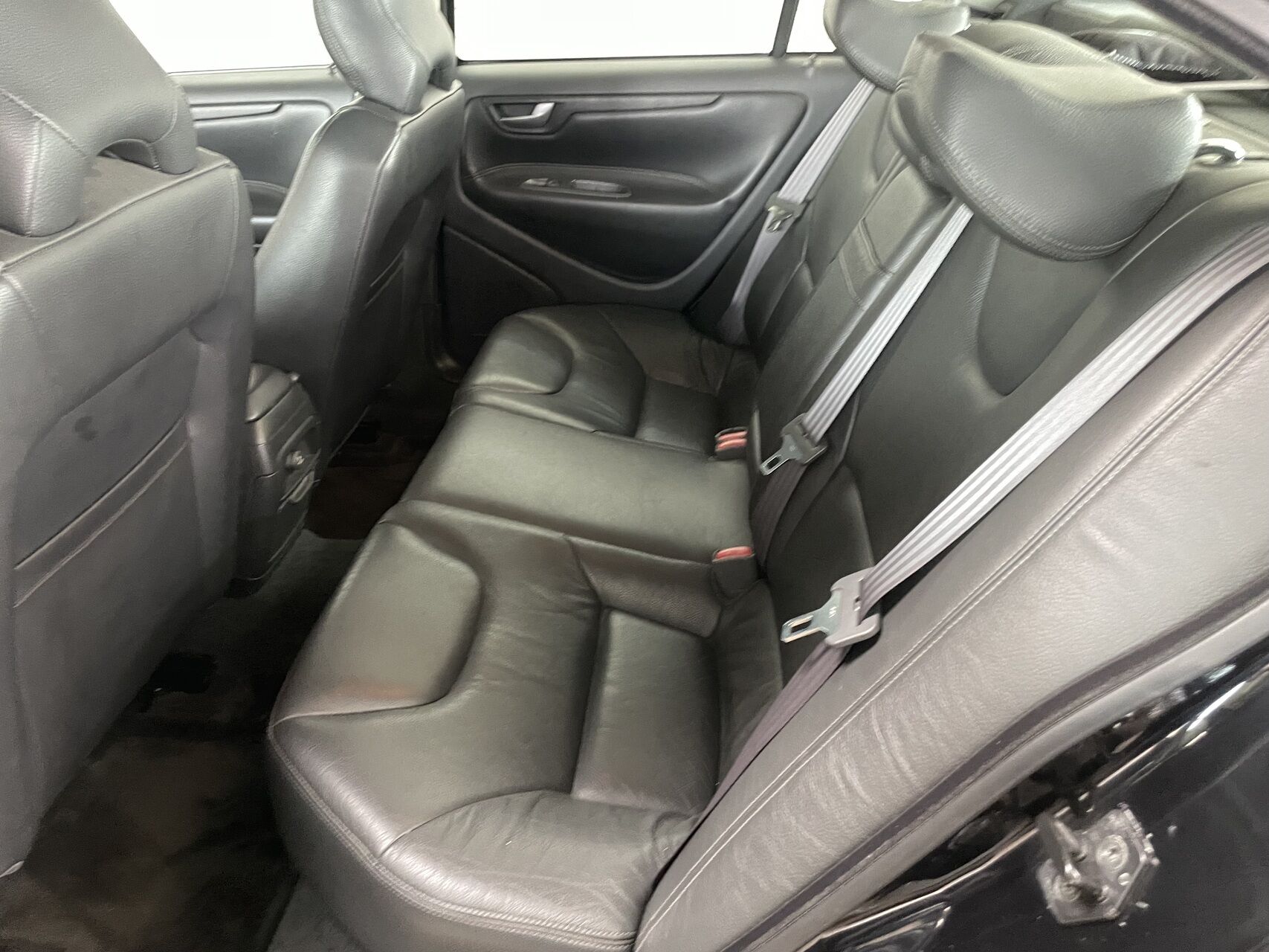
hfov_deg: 67.3
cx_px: 634
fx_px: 953
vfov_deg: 53.1
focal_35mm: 26
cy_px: 476
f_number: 1.6
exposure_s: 1/56
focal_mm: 4.2
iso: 500
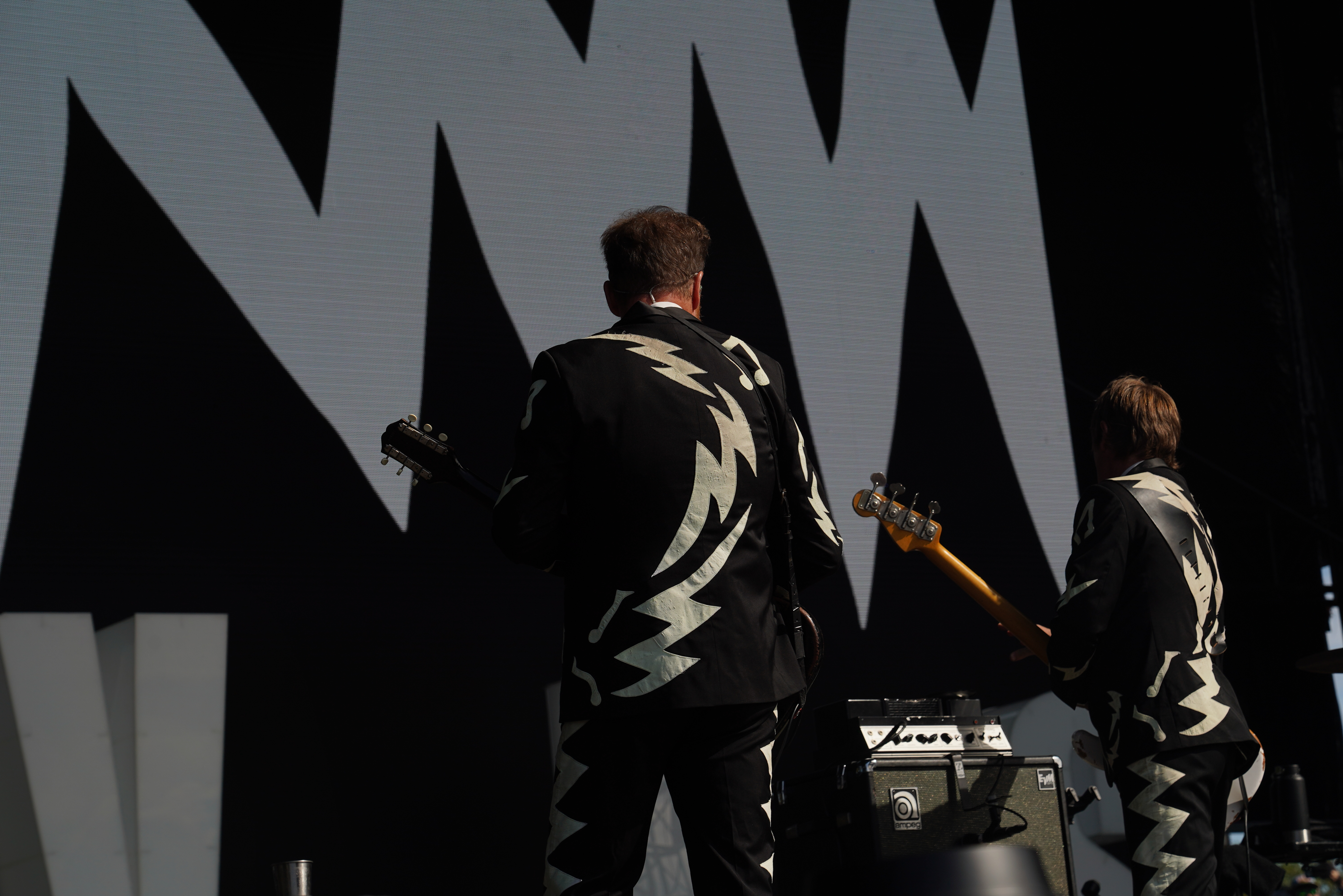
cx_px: 672
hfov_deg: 19.5
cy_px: 448
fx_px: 3917
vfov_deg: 13.0
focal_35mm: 105
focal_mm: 105
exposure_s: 1/800
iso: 100
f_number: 8
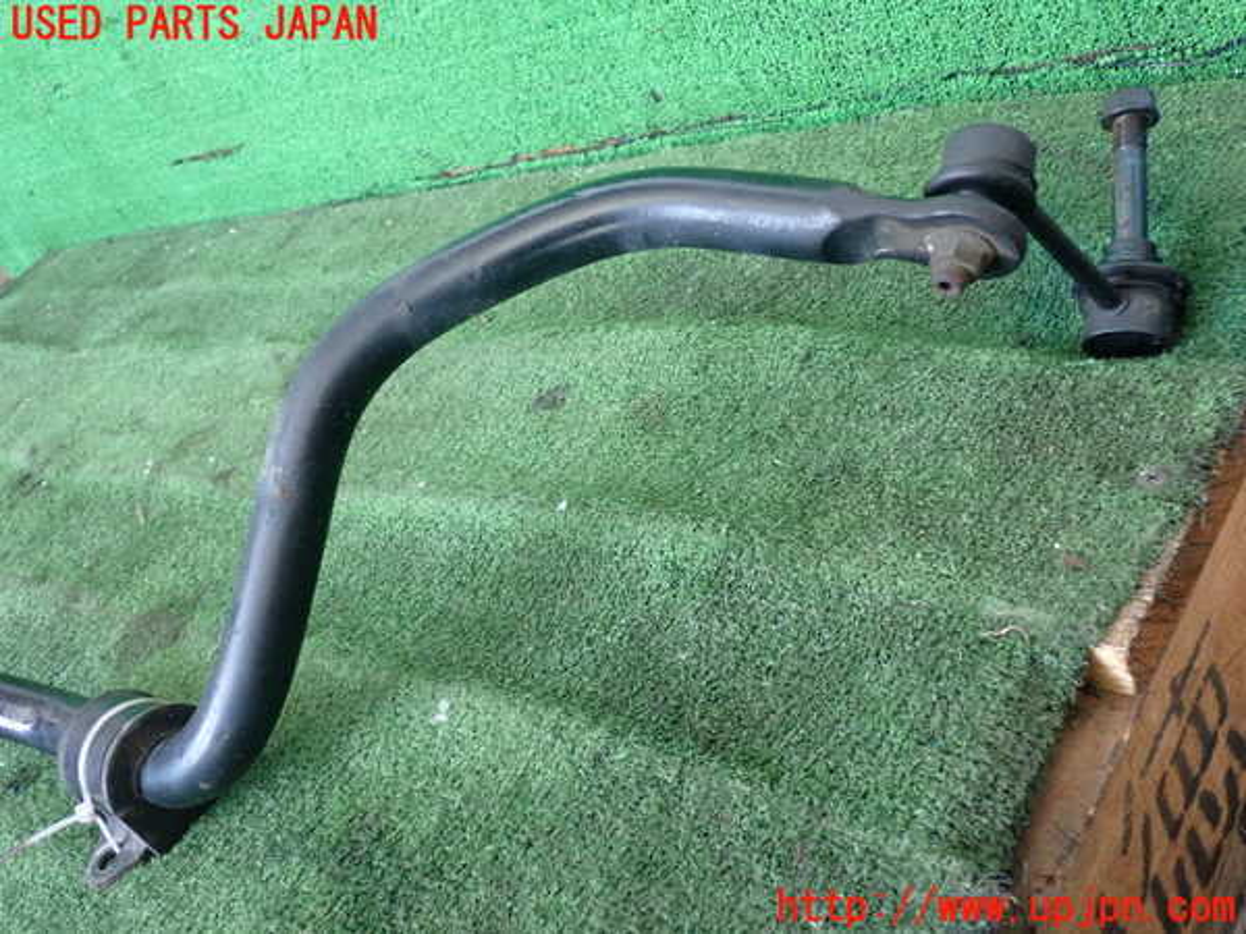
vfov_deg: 39.7
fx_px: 1296
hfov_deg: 51.4
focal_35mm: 36
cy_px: 467
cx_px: 623
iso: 800
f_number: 2.5
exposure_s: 1/125
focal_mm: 6.37
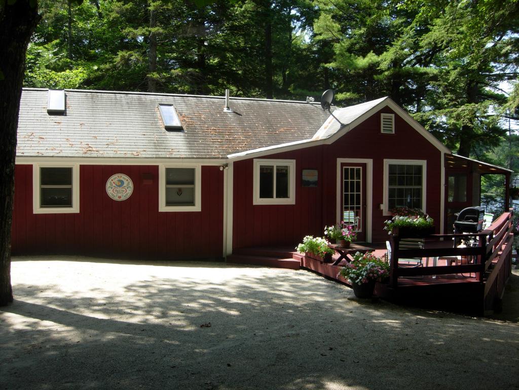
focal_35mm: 36
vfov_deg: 39.7
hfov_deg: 51.4
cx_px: 260
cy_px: 195
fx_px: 540
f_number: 4.3
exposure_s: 1/152
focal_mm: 7.5
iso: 50
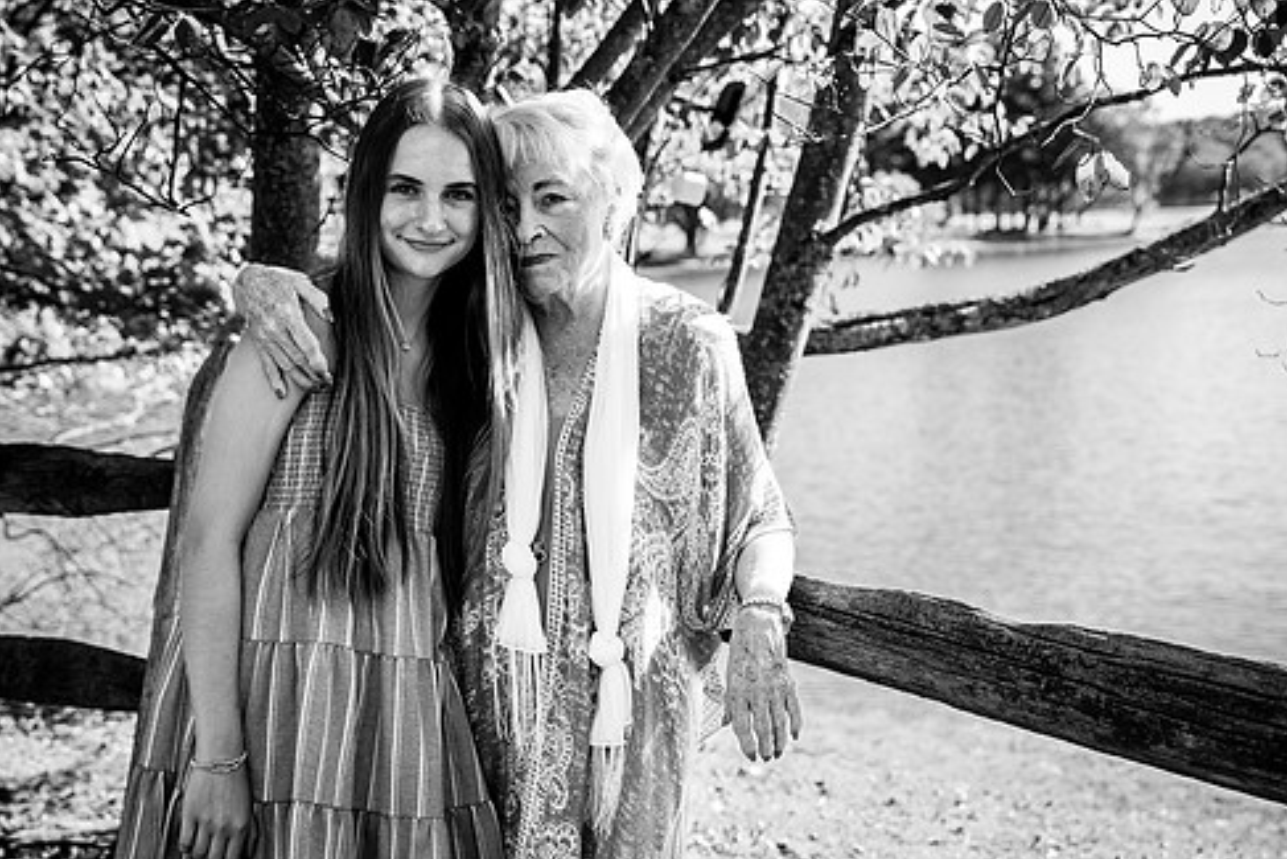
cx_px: 615
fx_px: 2360
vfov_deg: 20.6
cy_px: 536
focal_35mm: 66
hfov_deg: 30.5
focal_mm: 44
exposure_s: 1/250
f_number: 3.5
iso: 160
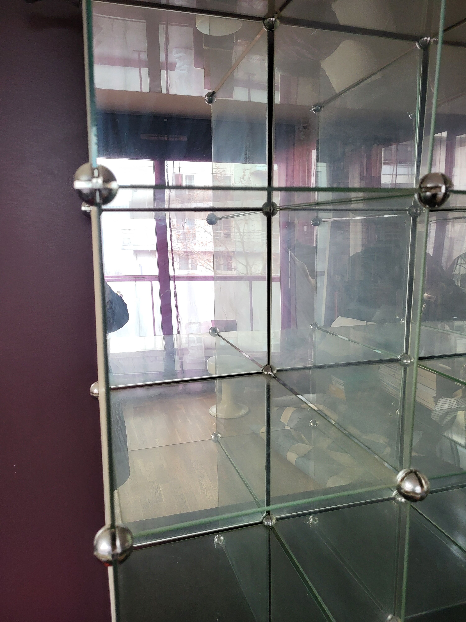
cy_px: 311
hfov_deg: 53.1
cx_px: 233
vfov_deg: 67.3
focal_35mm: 26
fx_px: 467
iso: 200
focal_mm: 5.4
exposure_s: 1/100
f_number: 1.8
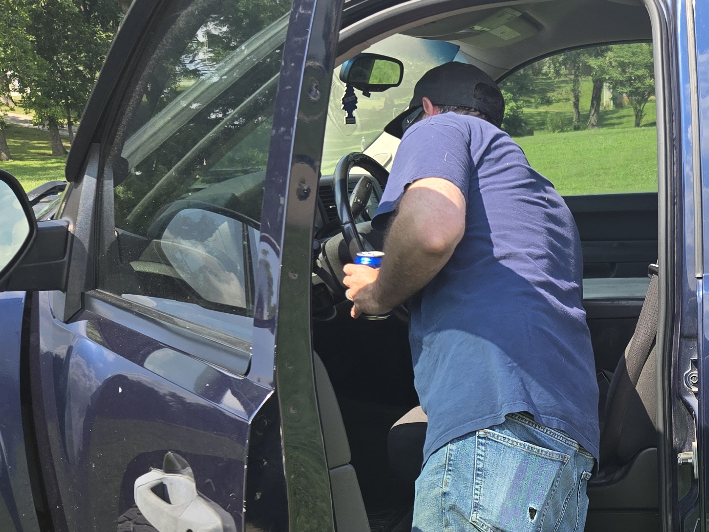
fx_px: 1127
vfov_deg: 25.7
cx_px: 668
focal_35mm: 55
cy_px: 482
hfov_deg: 32.7
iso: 25
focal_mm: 5.4
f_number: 1.8
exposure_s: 1/686
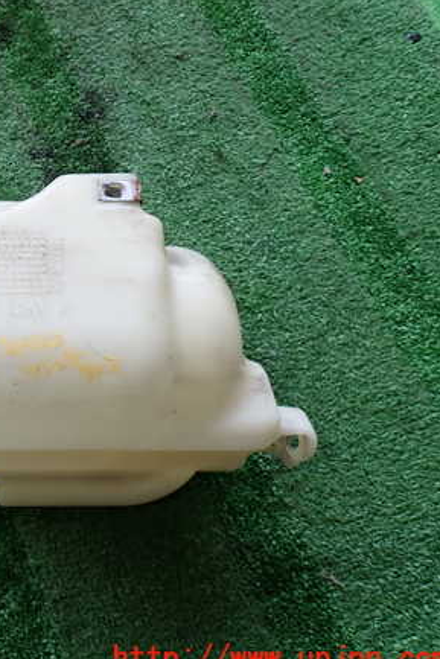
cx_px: 0
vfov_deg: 53.1
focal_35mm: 36
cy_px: 336
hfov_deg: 33.7
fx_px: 659
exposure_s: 1/80
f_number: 2.8
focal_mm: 4.5
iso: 100
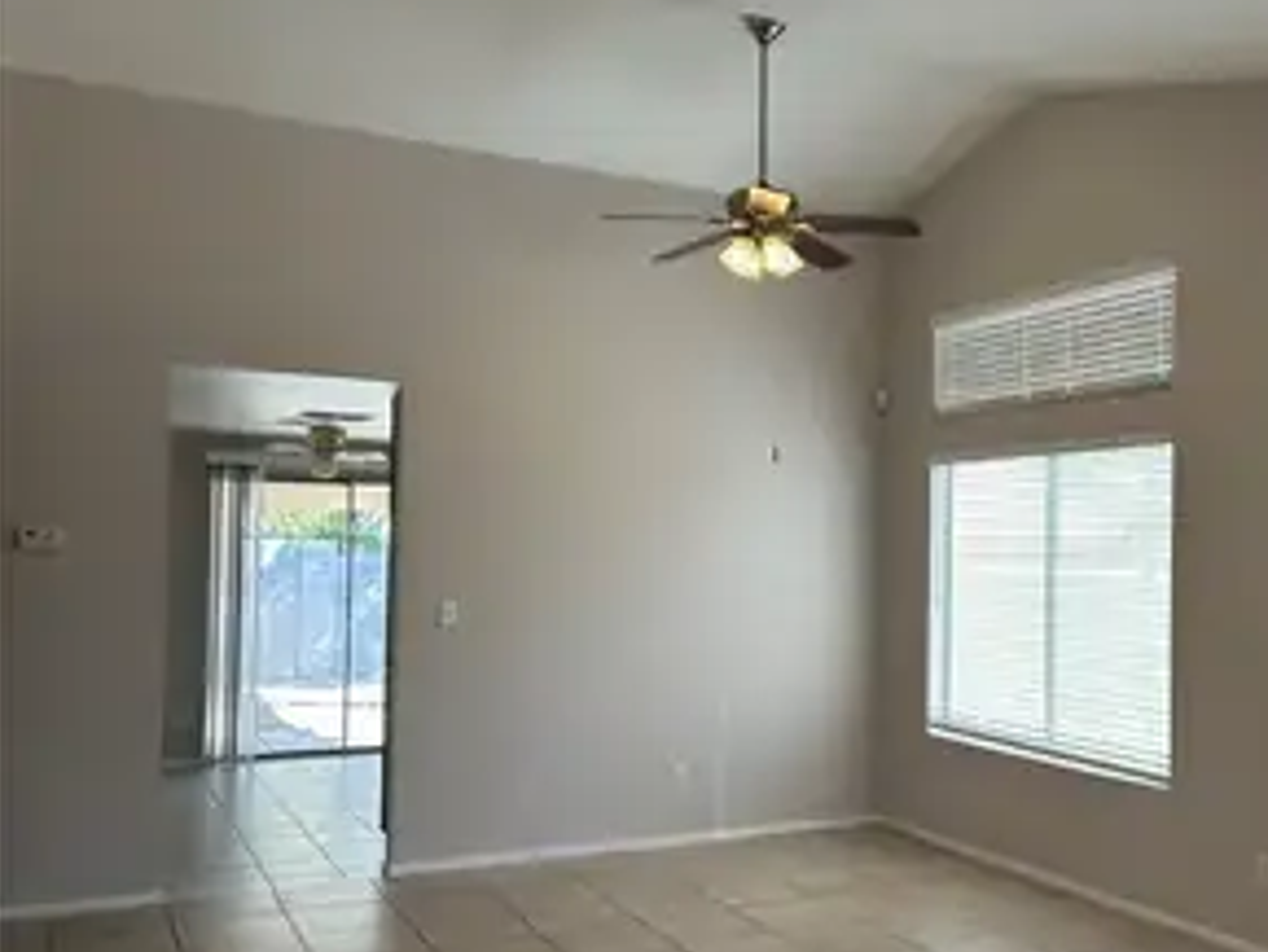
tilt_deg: +0.6
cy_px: 518
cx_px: 873
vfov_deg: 39.7
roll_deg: -0.4
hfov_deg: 50.2
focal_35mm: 36
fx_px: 1319
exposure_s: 1/243
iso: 50
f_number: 1.5
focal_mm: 5.7
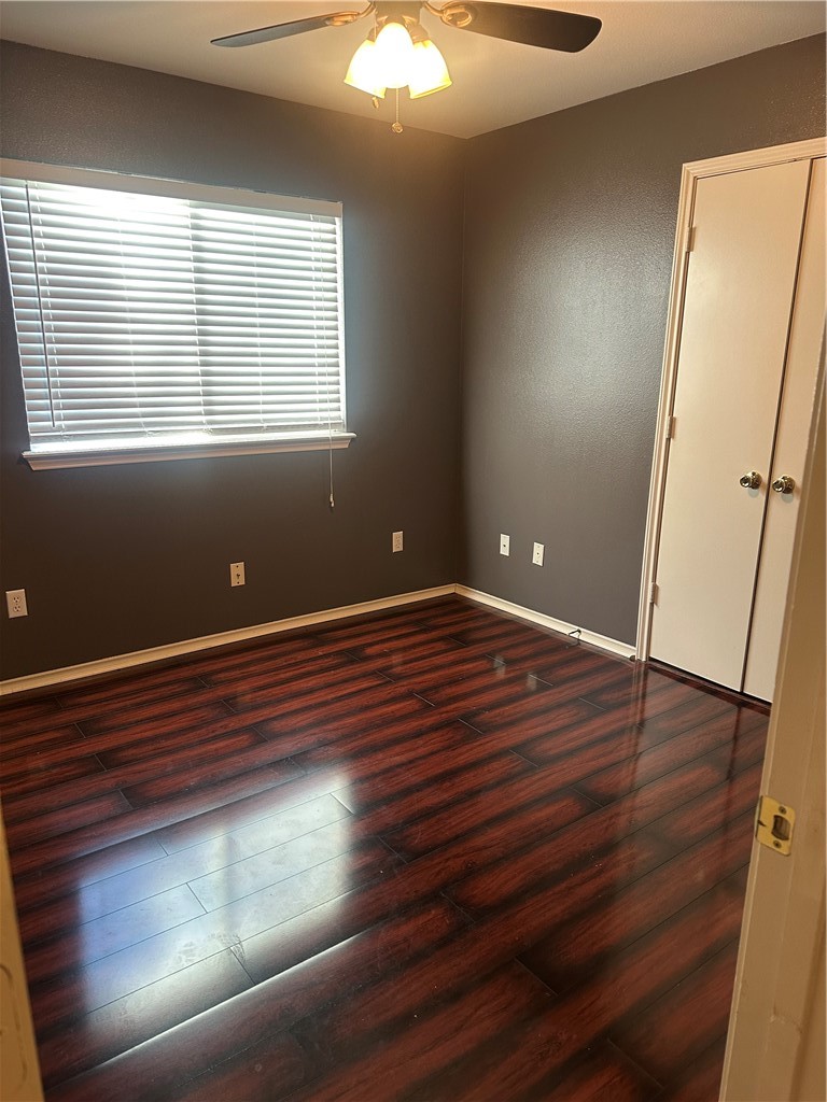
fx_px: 765
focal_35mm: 24
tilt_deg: -14.3
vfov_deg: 71.6
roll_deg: -1.1
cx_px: 414
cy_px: 551
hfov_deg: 56.8
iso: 250
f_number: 1.78
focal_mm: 6.86
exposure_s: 1/60
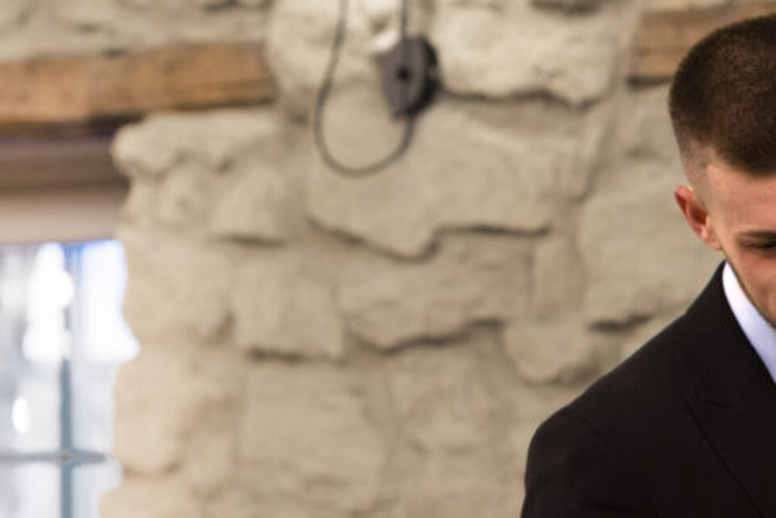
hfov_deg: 9.5
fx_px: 4614
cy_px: 576
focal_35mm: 214
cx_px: 956
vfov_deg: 6.4
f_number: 2.2
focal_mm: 50
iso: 400
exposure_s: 1/125
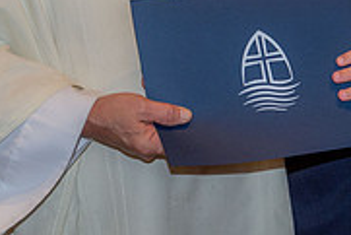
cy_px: -99
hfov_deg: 11.4
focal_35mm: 179
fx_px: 1747
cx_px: 277
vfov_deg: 7.6
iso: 1600
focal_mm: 56
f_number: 5.6
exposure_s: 1/125
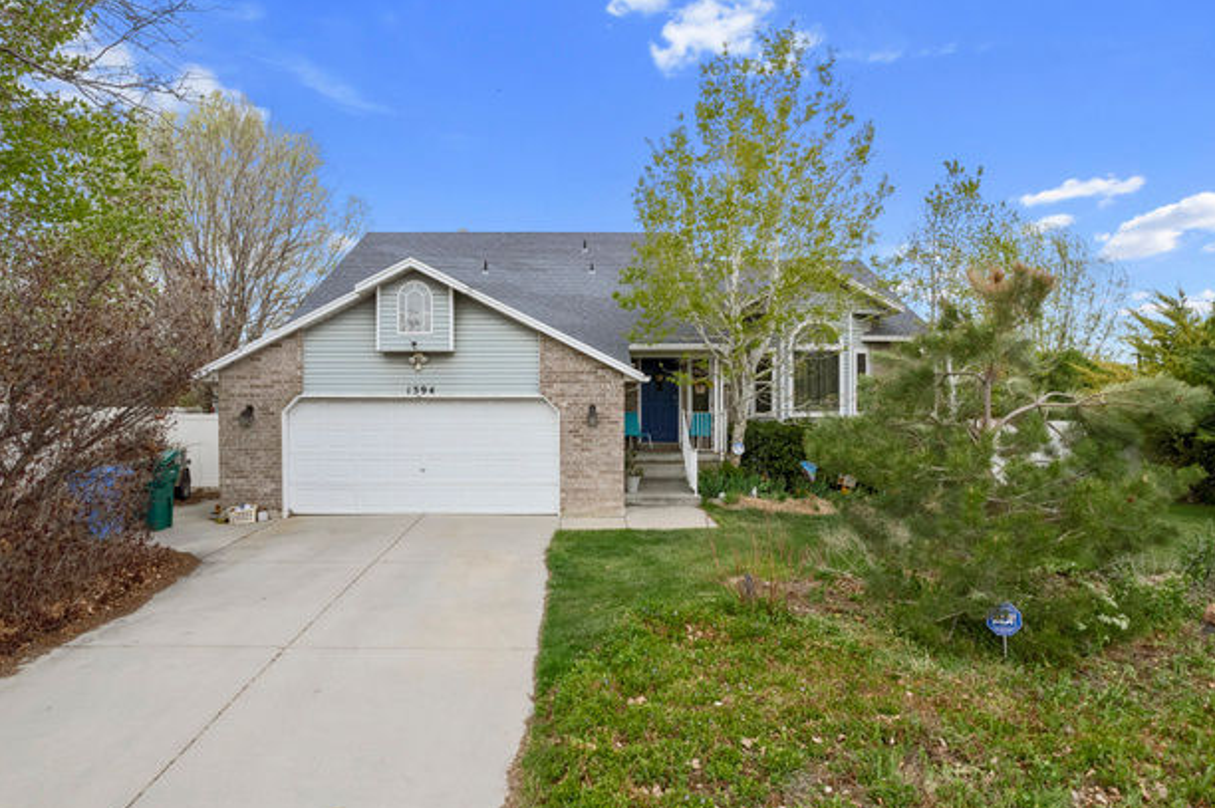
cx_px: 600
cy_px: 401
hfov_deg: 76.1
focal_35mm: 23
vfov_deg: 55.0
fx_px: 776
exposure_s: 1/1250
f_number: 2.8
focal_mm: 8.38
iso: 100
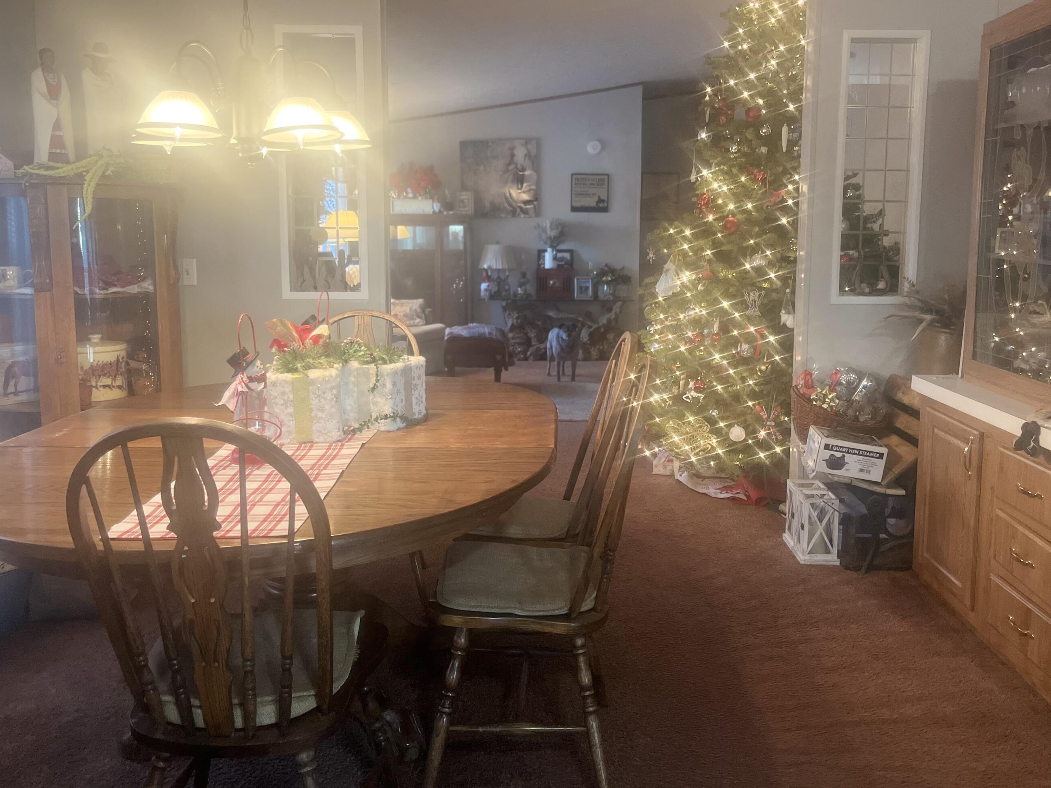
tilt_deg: -8.1
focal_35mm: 30
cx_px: 566
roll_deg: -0.3
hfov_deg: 59.9
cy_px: 340
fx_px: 911
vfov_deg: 46.7
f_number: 1.6
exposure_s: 1/60
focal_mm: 5.1
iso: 400
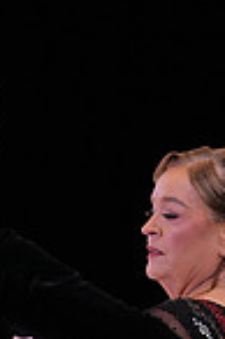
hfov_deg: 3.7
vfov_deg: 5.4
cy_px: 601
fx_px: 3514
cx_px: 82
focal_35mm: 374
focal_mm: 94
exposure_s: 1/500
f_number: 3.5
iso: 1600
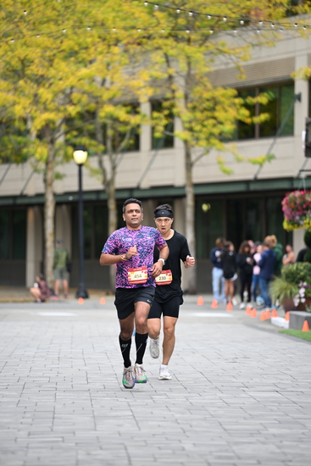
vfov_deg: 10.3
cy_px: 233
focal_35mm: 200
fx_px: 2590
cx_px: 156
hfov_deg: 6.9
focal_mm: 200
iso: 640
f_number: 2.8
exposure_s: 1/1600
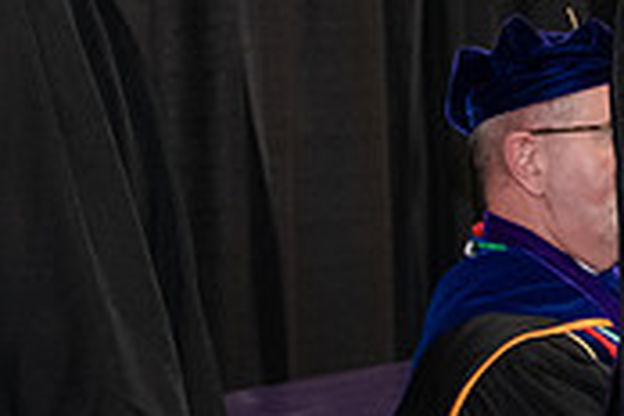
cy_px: 88
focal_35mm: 234
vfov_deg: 5.9
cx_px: 979
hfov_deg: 8.6
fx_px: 4056
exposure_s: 1/200
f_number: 5
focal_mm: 70
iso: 2500
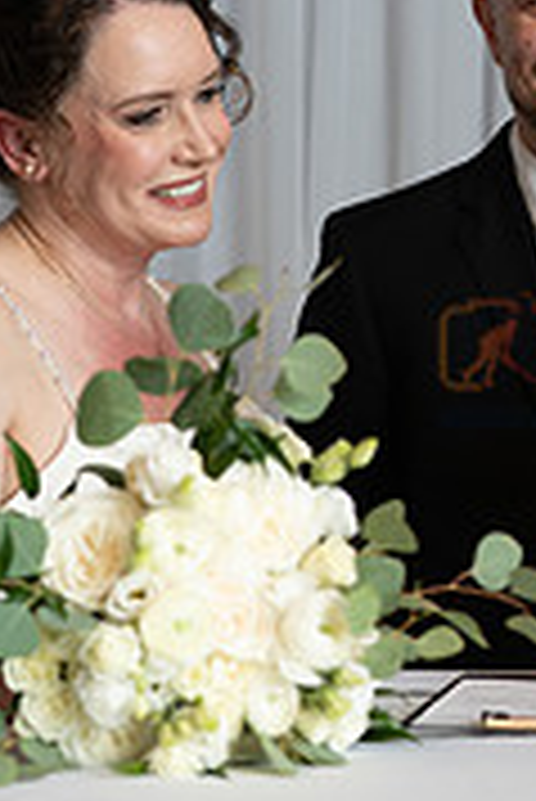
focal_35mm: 177
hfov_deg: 7.7
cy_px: 360
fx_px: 3945
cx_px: 631
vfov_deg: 11.6
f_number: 4
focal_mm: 70
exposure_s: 1/160
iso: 500
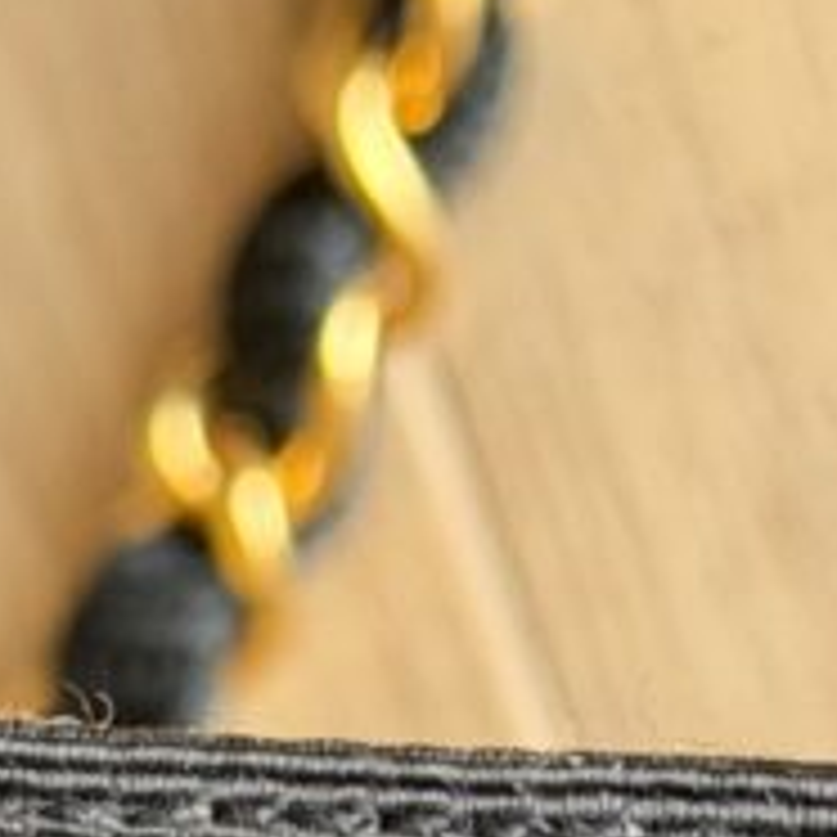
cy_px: 1242
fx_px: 6374
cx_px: 189
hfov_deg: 7.5
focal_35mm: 233
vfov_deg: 7.4
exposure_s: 1/60
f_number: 1.78
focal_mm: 6.76
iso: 200
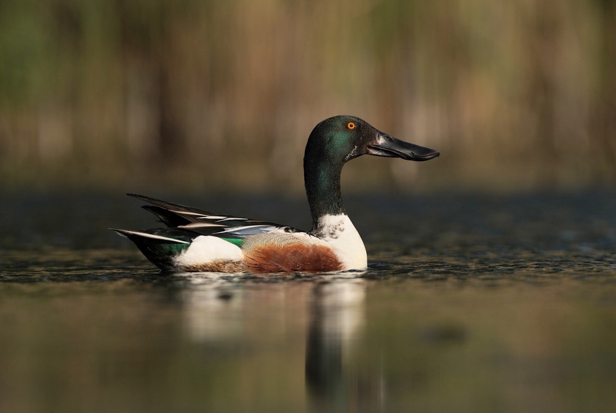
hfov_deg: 3.4
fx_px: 10281
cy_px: 206
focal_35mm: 600
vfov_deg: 2.3
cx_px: 308
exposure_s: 1/2000
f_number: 9
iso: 320
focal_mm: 600
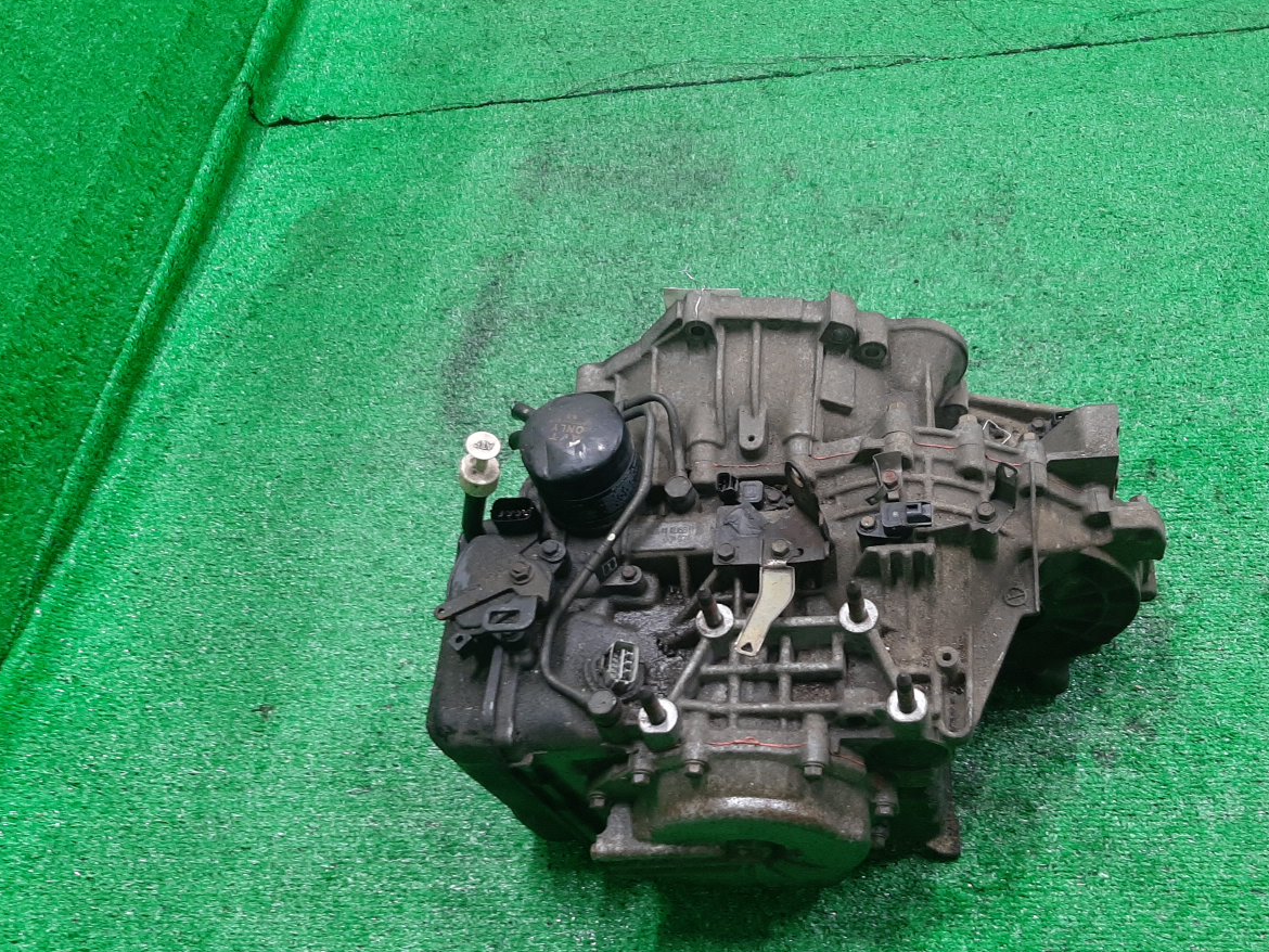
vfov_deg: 43.9
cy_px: 577
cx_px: 738
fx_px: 1173
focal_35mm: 32
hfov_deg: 56.5
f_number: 1.7
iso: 160
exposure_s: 1/50
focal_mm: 3.93
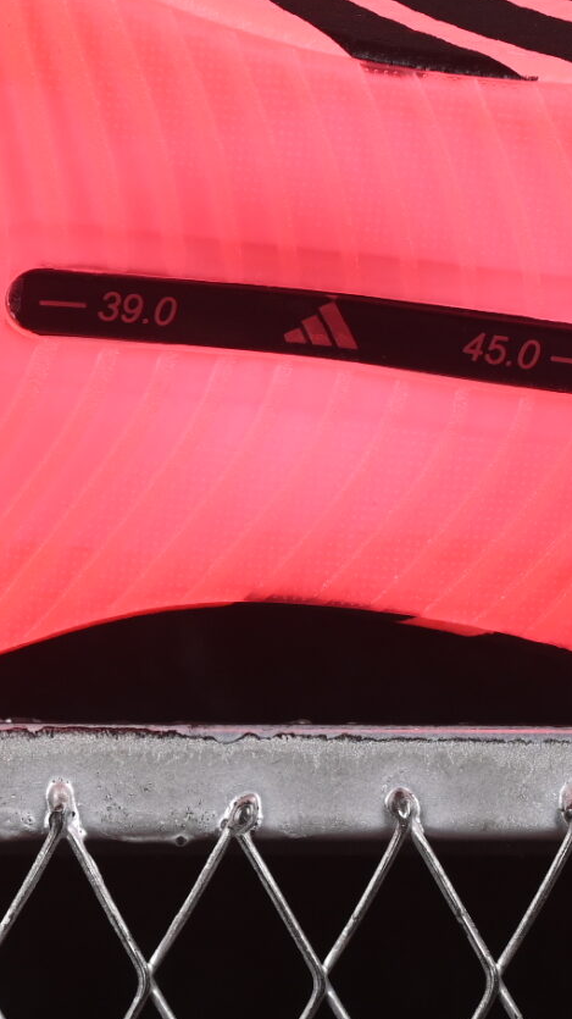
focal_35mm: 241
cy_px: 77
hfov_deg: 5.0
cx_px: 244
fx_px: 6506
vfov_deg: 8.9
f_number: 8
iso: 160
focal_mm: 50
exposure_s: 1/80
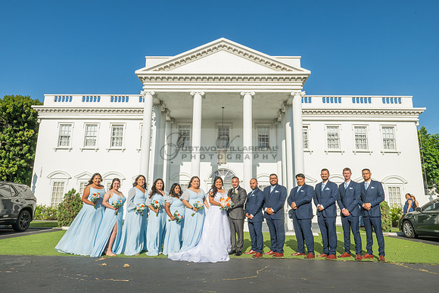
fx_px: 301
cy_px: 146
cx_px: 216
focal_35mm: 25
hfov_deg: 72.3
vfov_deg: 51.9
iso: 200
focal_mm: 24
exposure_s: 1/200
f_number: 16
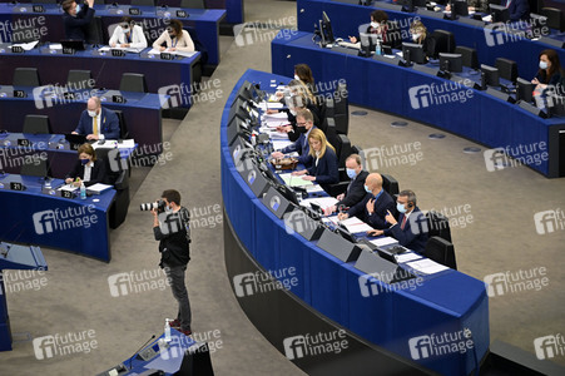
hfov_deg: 13.3
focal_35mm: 155
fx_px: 2431
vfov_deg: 8.8
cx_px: 282
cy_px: 188
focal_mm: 155
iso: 1250
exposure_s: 1/500
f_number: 2.8
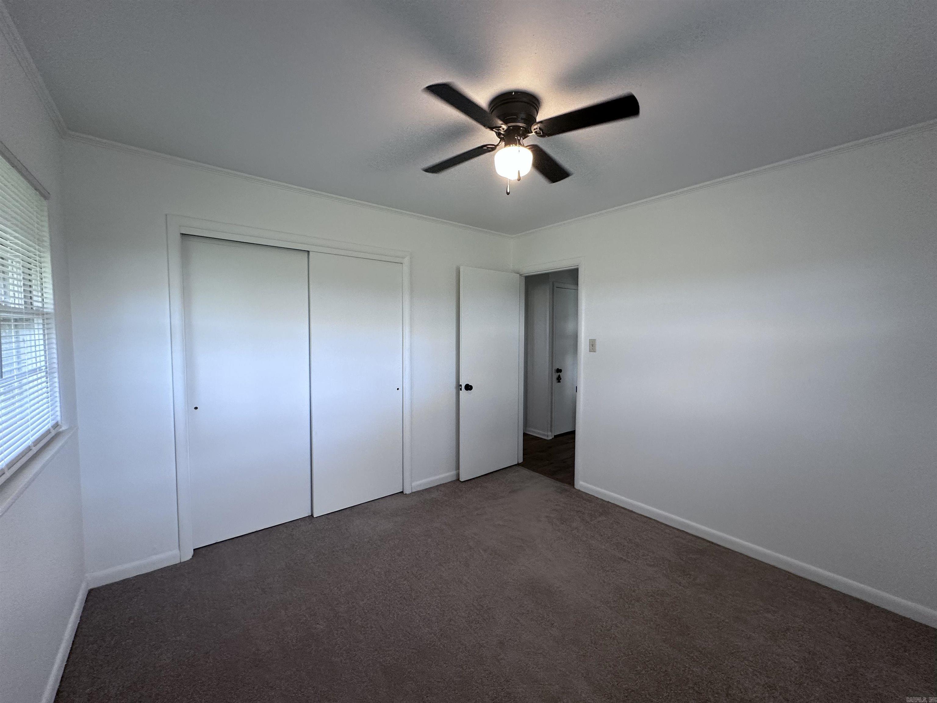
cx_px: 468
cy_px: 352
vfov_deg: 85.7
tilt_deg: -2.3
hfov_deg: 102.1
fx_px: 379
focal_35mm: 14
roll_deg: -1.1
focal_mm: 2.22
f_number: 2.2
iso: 200
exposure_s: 1/120
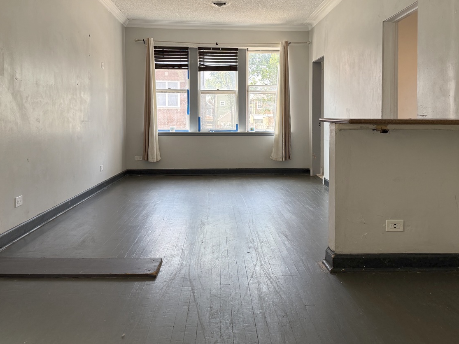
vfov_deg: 45.1
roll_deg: -0.6
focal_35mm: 31
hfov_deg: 58.3
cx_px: 242
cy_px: 130
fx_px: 411
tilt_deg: -1.8
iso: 160
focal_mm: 6.76
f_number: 1.78
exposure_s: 1/229
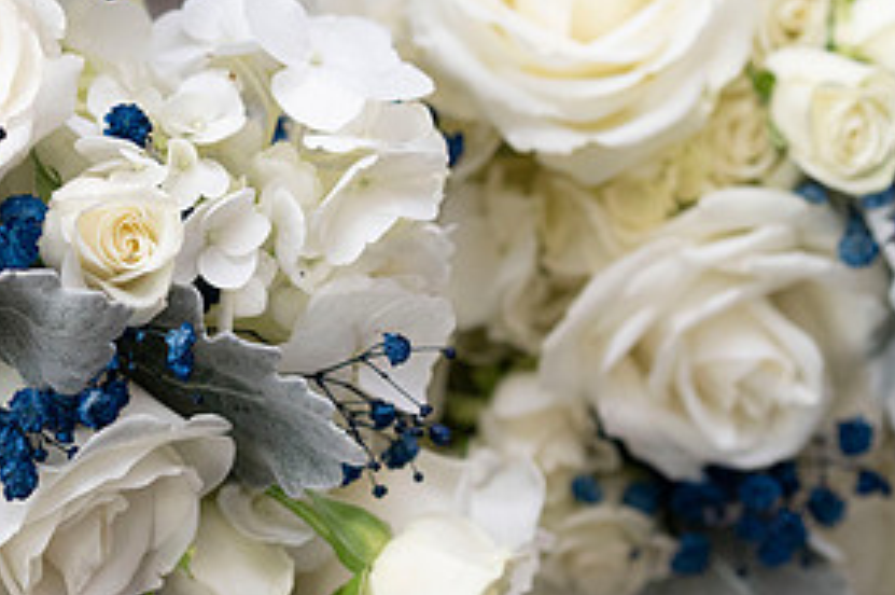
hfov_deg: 11.5
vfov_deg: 7.7
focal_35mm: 178
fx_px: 4420
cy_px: 220
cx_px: 113
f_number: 4
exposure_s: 1/1250
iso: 4000
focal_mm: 85
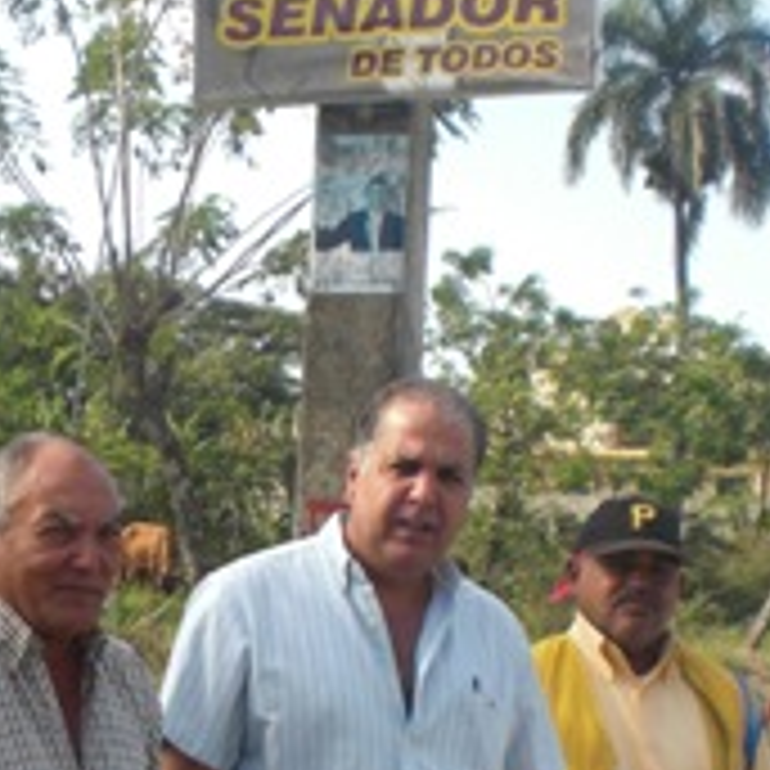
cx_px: 63
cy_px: 729
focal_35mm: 88
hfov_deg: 19.3
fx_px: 2215
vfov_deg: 19.3
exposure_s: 1/400
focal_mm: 6.3
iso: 64
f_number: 3.1
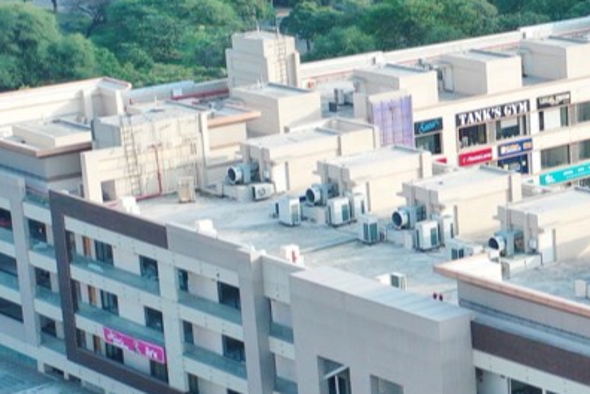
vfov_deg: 12.1
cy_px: 239
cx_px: 770
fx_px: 1852
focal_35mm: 113
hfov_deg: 17.0
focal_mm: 10.26
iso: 100
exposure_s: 1/500
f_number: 3.2
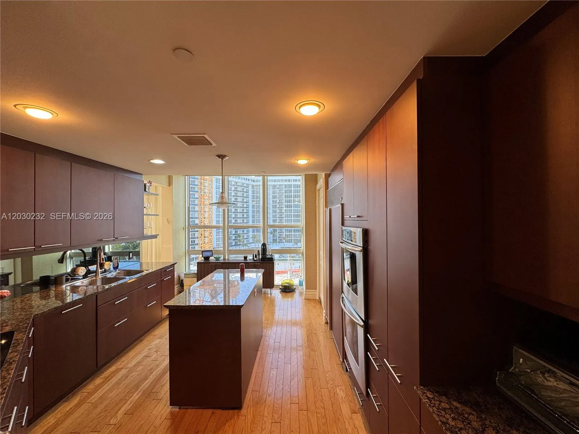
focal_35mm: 14
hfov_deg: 102.1
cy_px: 217
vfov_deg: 85.7
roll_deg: +0.7
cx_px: 290
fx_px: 234
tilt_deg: +0.6
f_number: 2.2
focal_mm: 2.22
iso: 64
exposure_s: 1/120
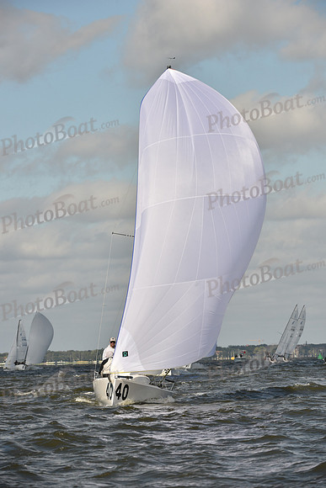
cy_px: 244
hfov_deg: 6.9
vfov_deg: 10.3
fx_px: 2715
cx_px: 163
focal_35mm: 200
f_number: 9
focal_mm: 200
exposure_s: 1/1250
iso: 250
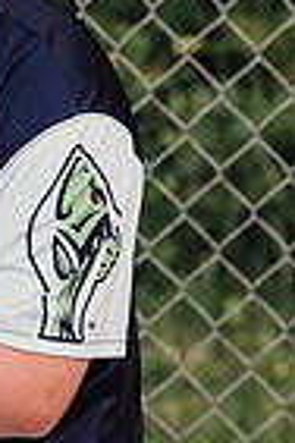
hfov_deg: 5.0
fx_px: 3331
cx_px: -169
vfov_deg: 7.6
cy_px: 94
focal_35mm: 271
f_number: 3.2
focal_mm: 85
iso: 200
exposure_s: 1/320
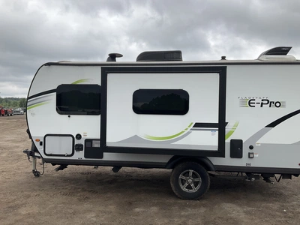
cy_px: 112
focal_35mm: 29
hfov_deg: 61.7
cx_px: 150
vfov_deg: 48.2
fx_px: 251
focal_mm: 3
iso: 25
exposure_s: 1/1221
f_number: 1.8
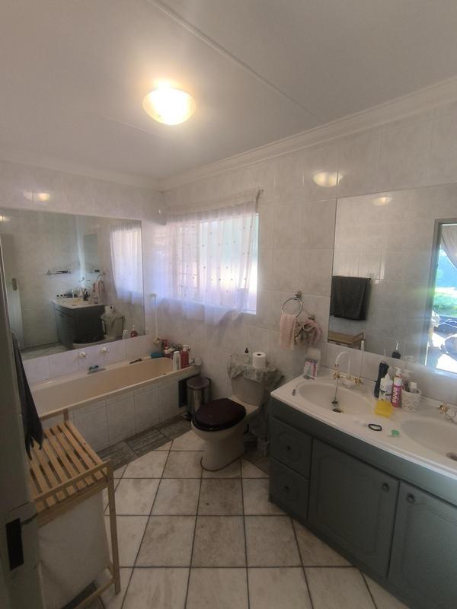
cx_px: 228
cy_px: 304
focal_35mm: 16
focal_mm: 1.65
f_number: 2.2
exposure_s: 1/50
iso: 64
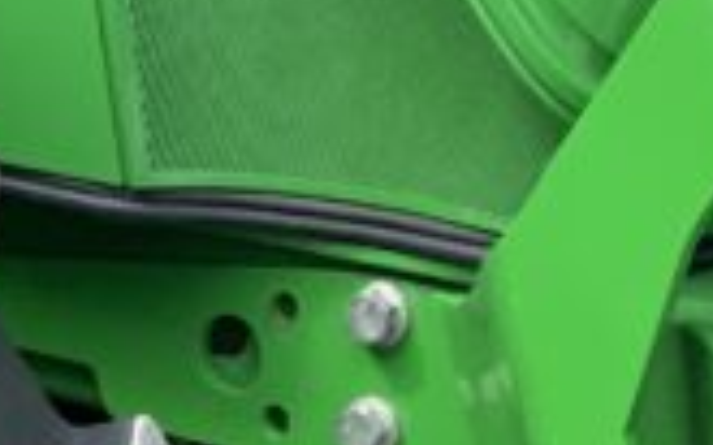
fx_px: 3710
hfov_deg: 10.5
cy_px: 864
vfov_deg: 6.7
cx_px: -411
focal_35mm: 191
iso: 16
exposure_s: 1/457
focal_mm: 3
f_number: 1.8
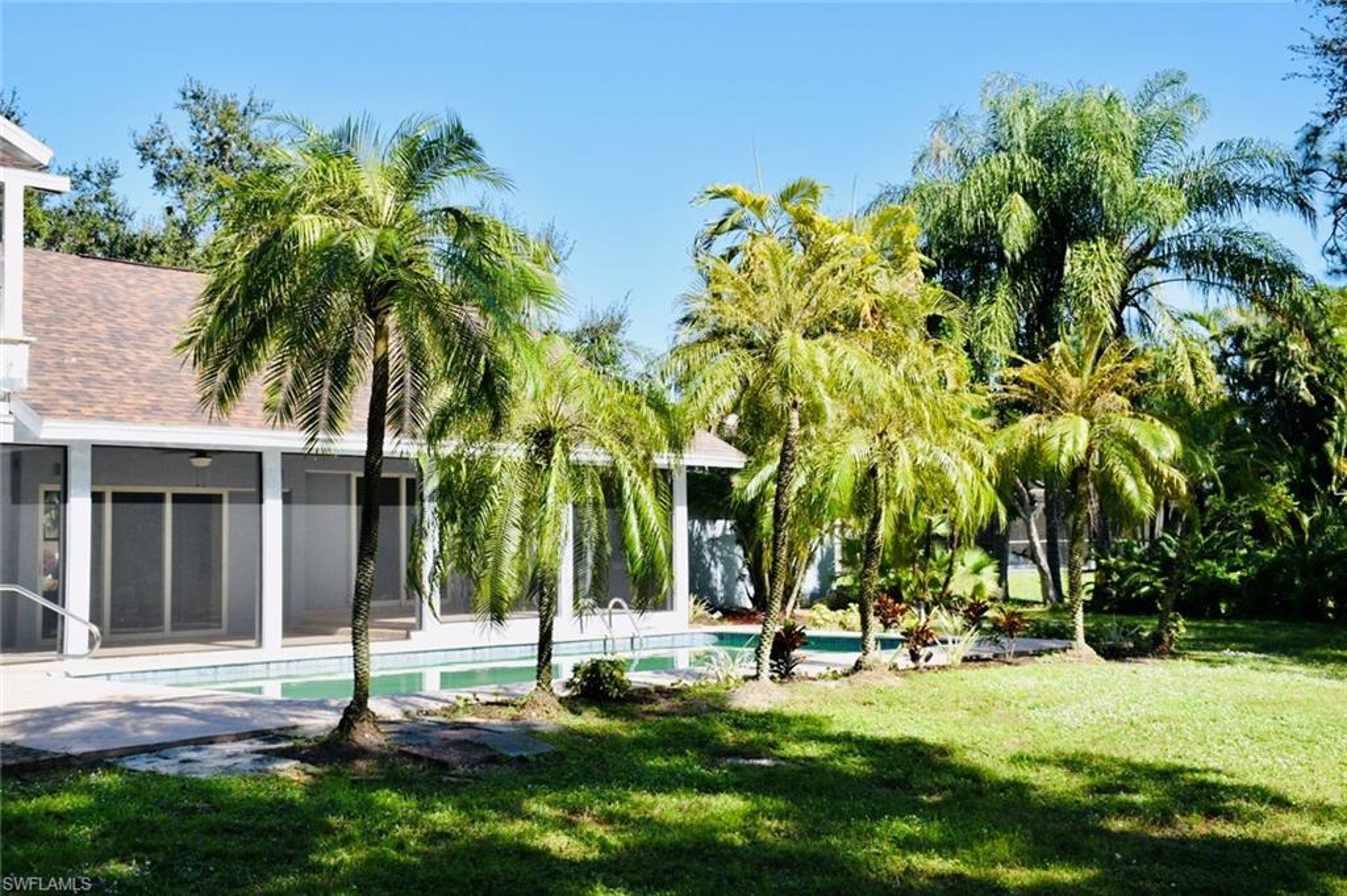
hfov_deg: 43.6
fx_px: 1683
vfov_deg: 29.8
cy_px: 448
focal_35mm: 45
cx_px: 674
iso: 200
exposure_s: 1/320
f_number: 9
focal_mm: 30
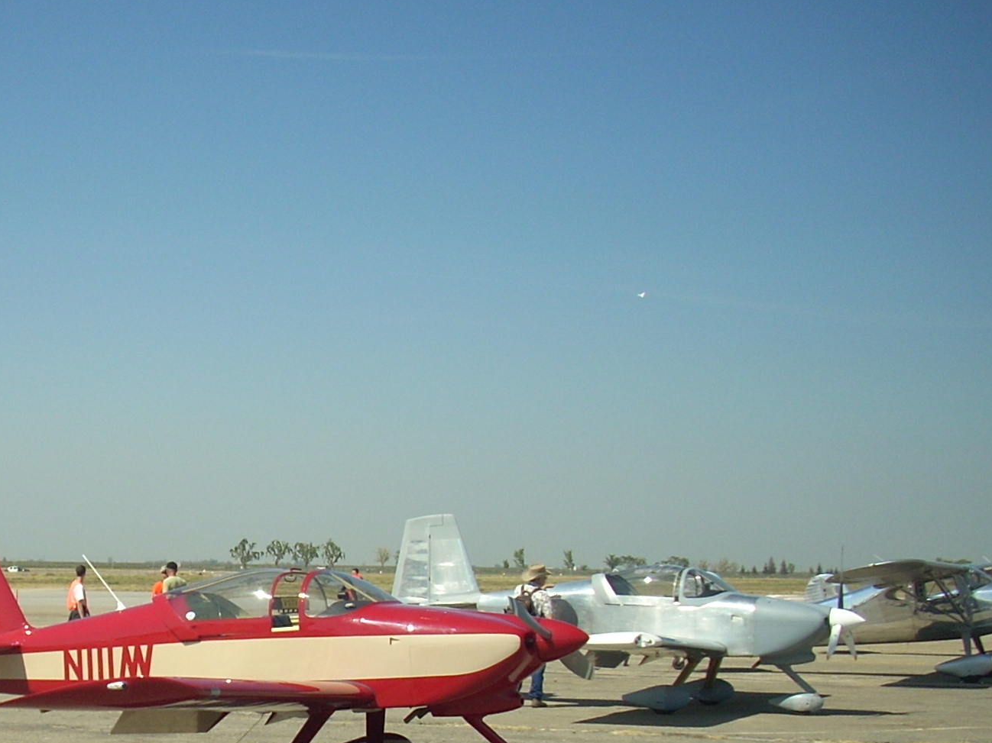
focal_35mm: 73
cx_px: 70
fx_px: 2092
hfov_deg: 25.7
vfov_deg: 19.9
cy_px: 602
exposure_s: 1/386
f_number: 5.6
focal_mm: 6.2
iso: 64
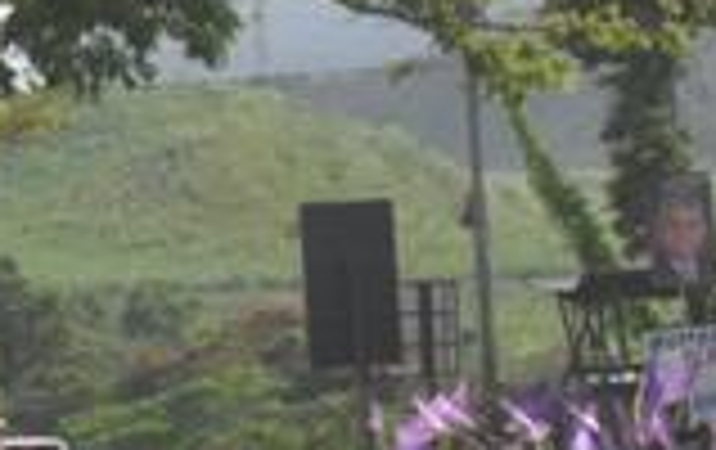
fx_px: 6118
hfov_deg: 6.7
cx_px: 311
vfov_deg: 4.2
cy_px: 310
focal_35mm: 313
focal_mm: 18.6
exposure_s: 1/350
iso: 100
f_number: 5.2
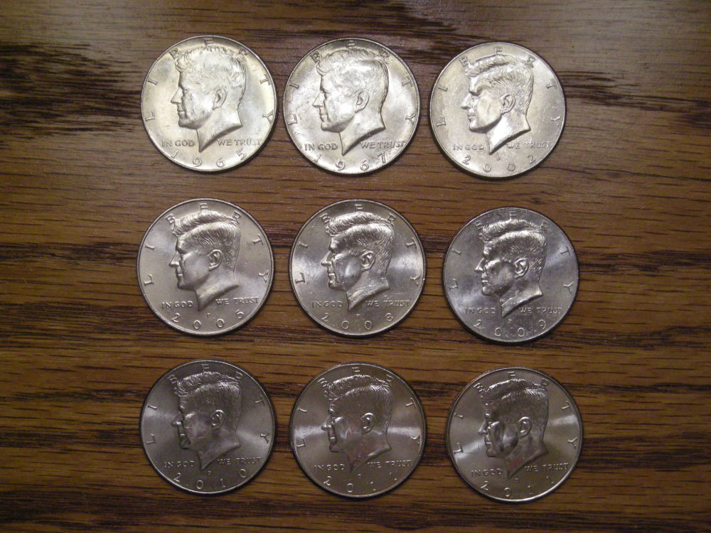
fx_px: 1561
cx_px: 356
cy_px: 266
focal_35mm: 76
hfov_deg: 25.7
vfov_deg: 19.4
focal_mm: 12.3
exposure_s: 1/74.6
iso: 327
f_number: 3.9
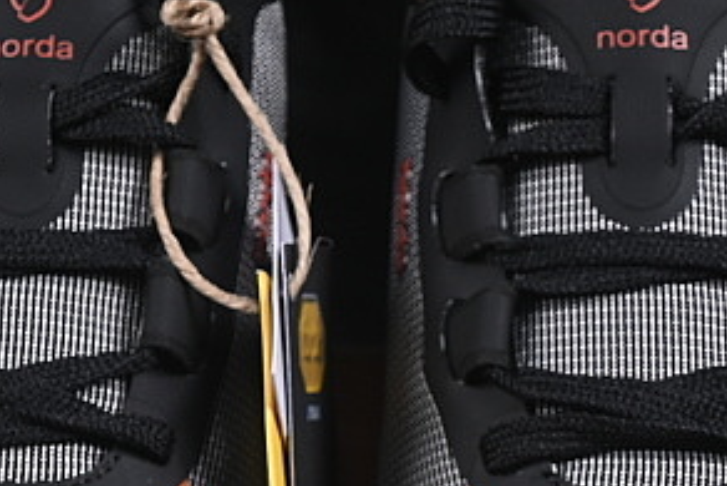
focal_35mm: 277
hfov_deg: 7.4
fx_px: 5596
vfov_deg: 5.0
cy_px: 476
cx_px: 336
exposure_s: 1/60
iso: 160
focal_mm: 50
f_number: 6.3
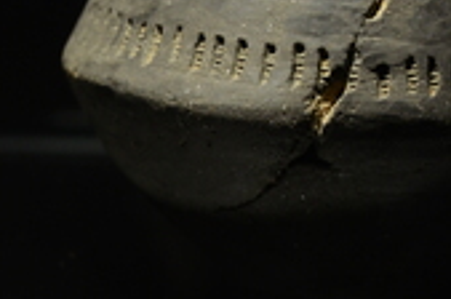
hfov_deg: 6.8
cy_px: 55
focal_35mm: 304
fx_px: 3801
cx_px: 296
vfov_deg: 4.5
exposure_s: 1/200
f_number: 5.3
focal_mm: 78
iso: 1000
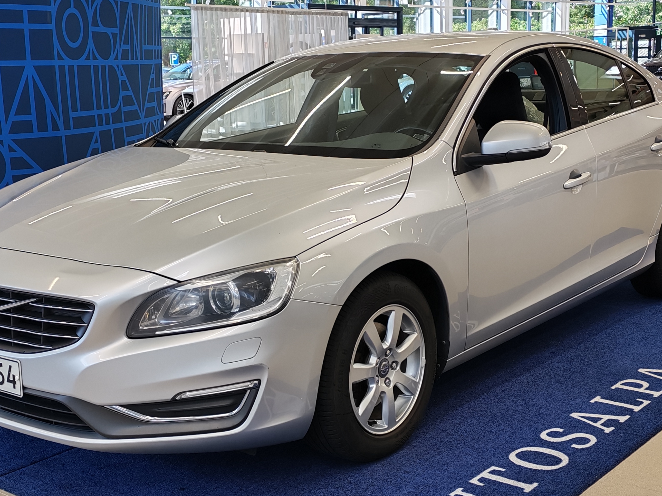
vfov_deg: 27.0
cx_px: 322
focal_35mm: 54
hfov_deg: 35.5
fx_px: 1033
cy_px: 266
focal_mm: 6.12
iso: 100
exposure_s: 1/100
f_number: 1.9
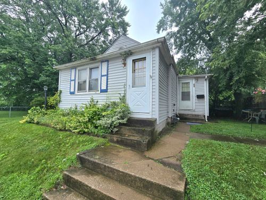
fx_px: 100
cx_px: 133
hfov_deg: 106.2
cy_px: 100
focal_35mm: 13
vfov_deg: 89.9
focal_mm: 2.2
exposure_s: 1/455
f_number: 2.2
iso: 50
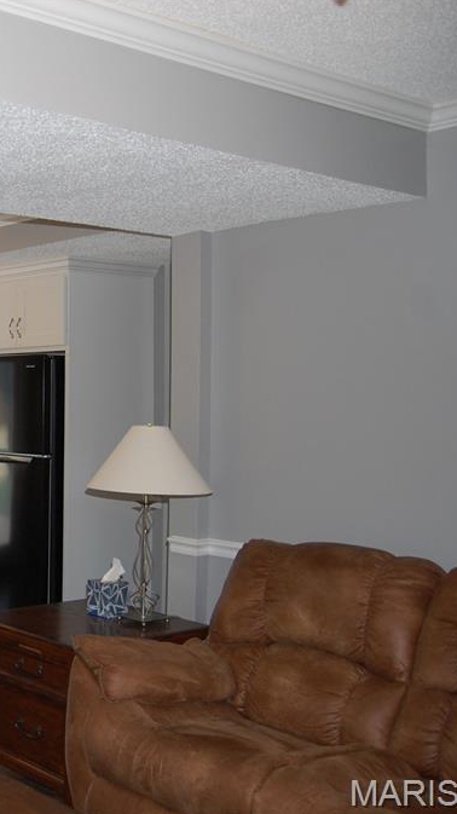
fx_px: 927
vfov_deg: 47.4
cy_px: 408
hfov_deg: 24.1
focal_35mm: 43
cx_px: -147
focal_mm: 18
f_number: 3.5
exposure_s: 1/100
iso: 400
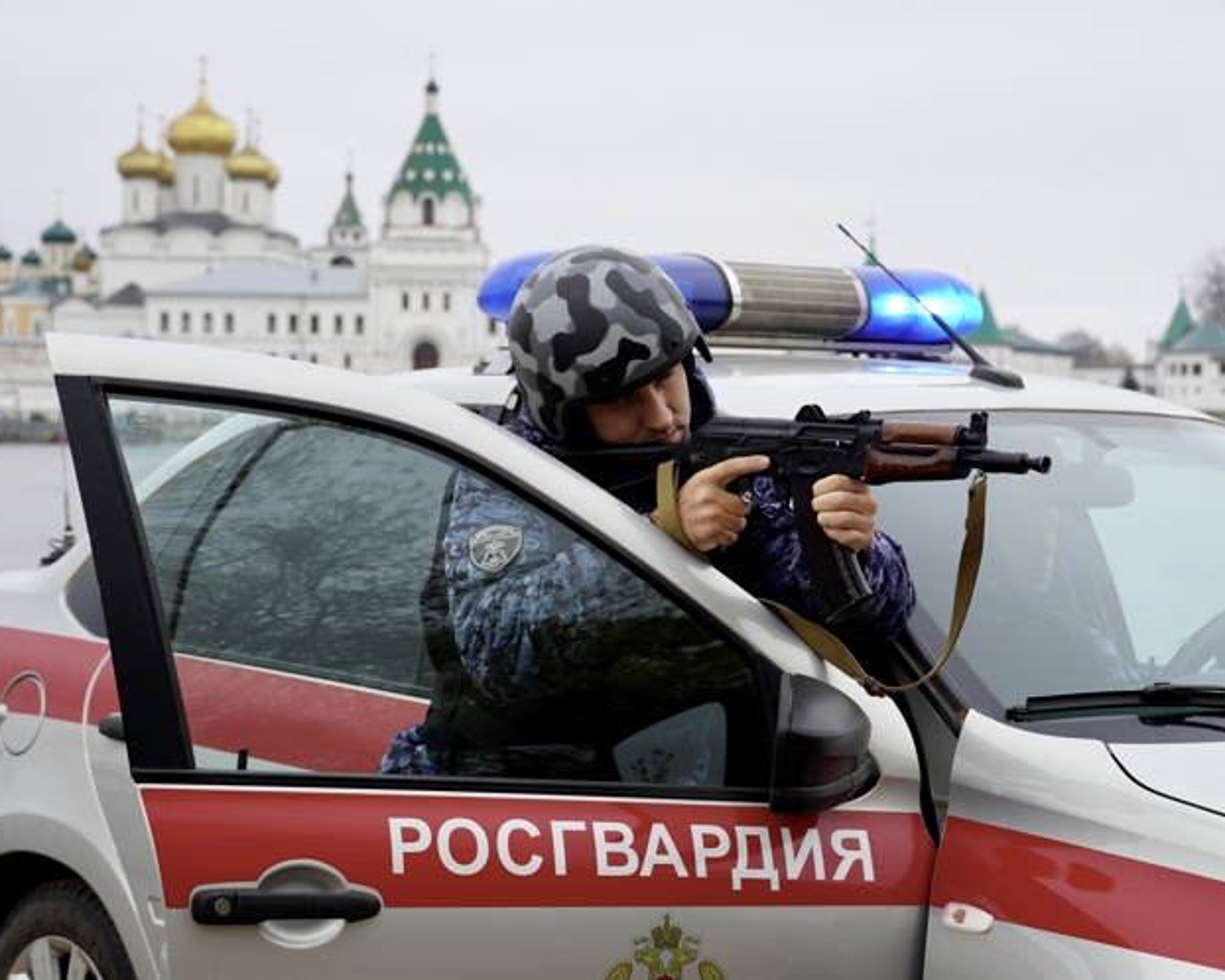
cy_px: 490
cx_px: 616
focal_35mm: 87
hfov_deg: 22.1
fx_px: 3139
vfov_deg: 17.8
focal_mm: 51
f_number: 5.6
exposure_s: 1/80
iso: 100
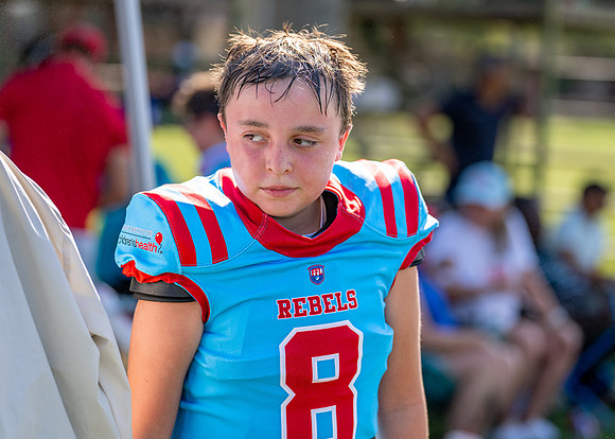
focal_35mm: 126
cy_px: 204
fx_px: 2207
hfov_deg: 15.9
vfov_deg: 11.4
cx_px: 322
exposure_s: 1/1600
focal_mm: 111
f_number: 2.8
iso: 125
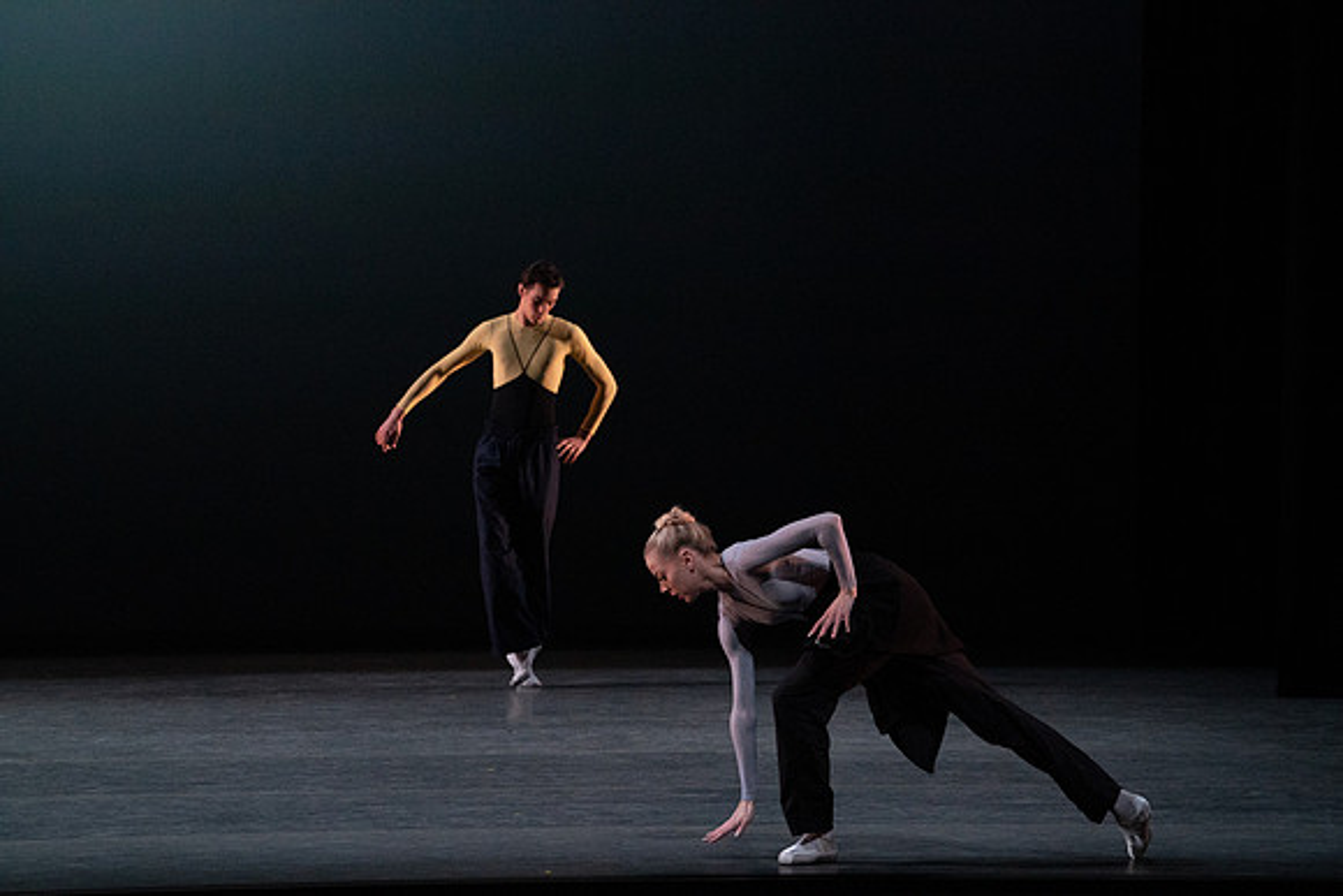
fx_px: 7463
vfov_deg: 6.9
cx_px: 672
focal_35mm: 200
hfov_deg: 10.3
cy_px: 448
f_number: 8
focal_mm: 200
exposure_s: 1/500
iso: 12800
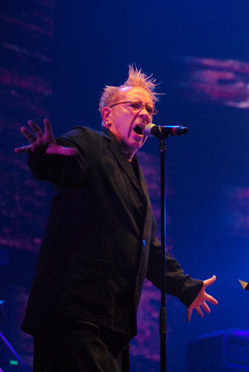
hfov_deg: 11.5
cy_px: 186
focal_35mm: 120
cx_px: 124
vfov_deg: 17.0
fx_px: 1241
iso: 1600
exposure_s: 1/500
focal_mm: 80
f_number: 2.8
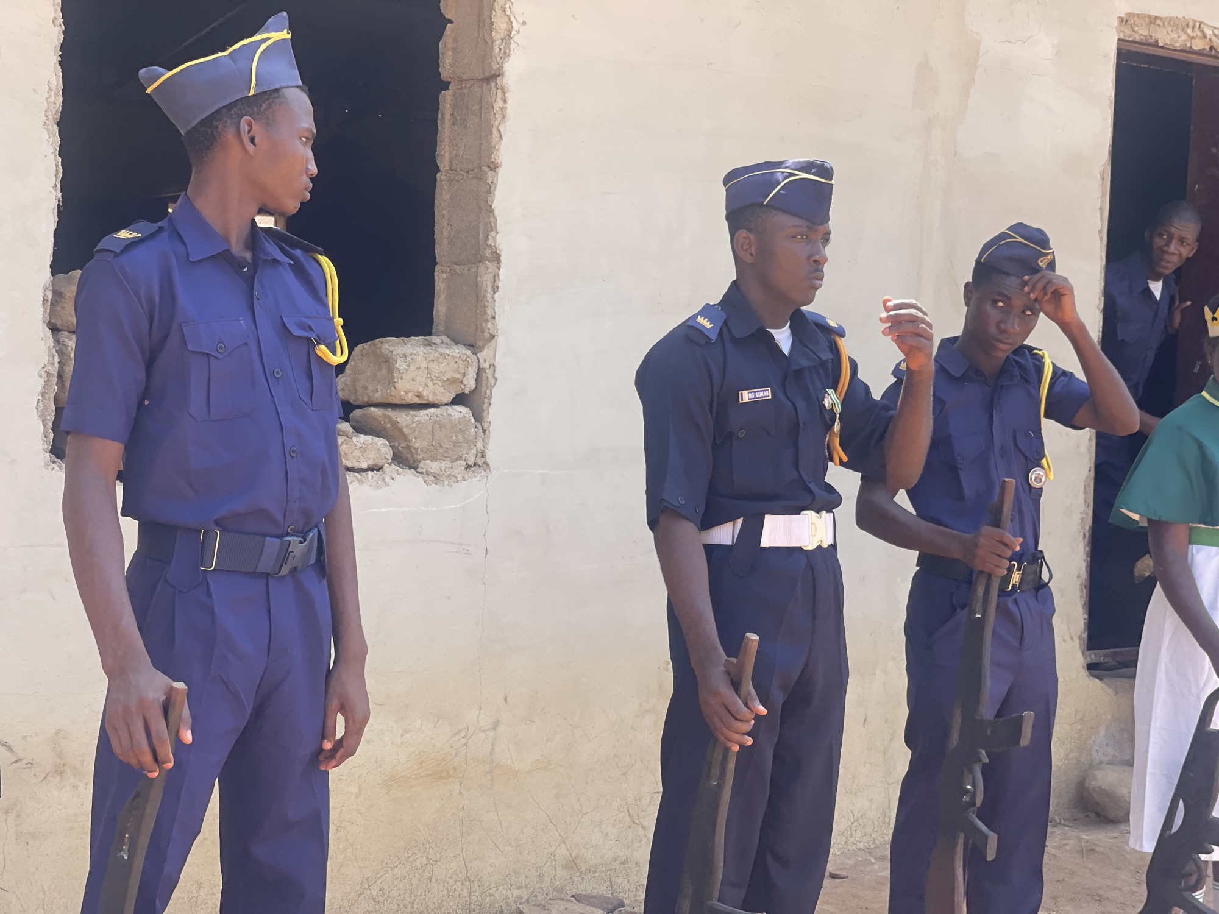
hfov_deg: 30.3
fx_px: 2254
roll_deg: -2.0
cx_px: 610
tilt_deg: -2.1
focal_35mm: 64
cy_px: 457
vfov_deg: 22.9
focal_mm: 7.5
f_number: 2.2
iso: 20
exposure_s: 1/297
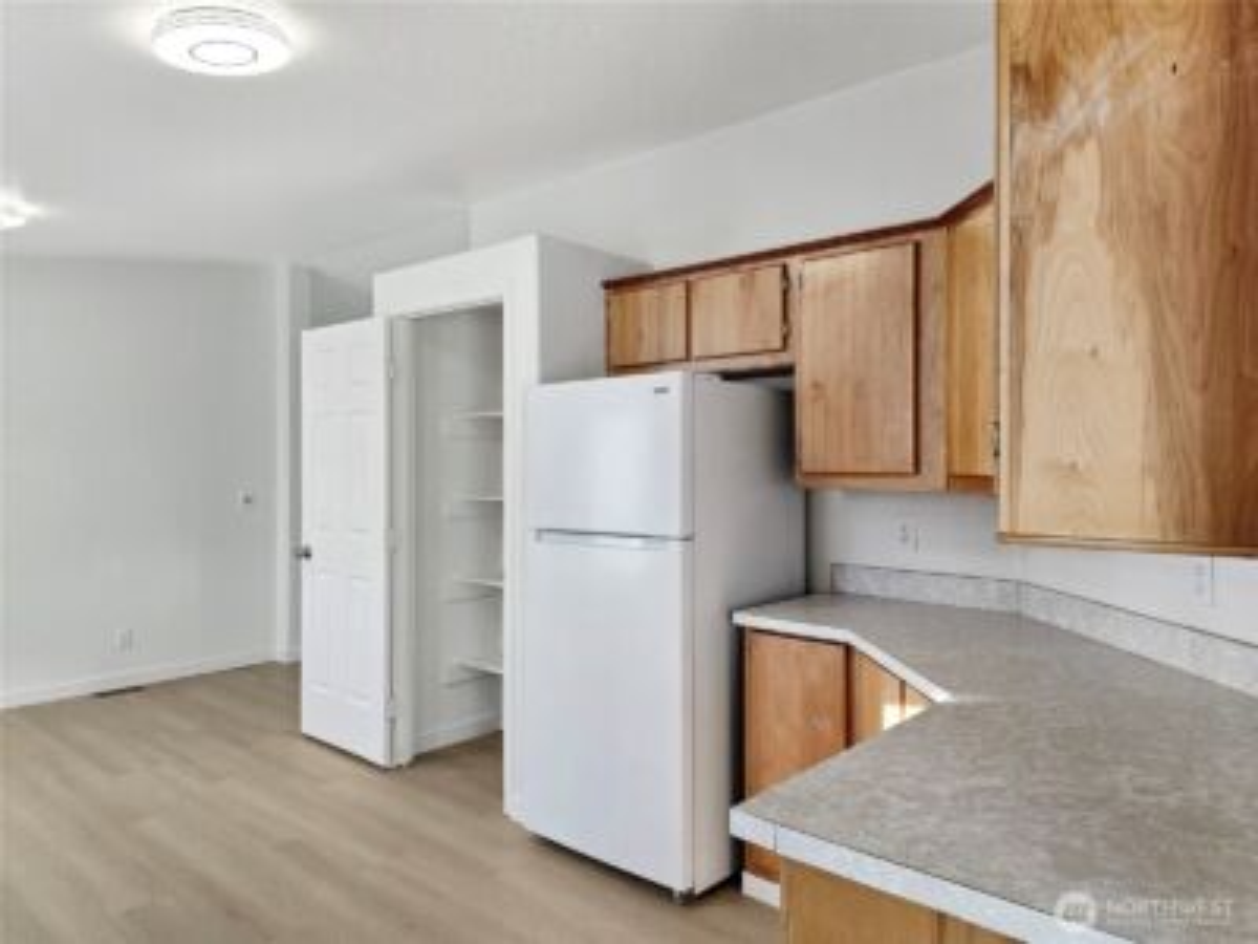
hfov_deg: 73.9
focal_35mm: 23
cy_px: 472
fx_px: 836
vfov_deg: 58.9
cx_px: 629
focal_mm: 6.3
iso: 64
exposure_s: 1/120
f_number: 1.7
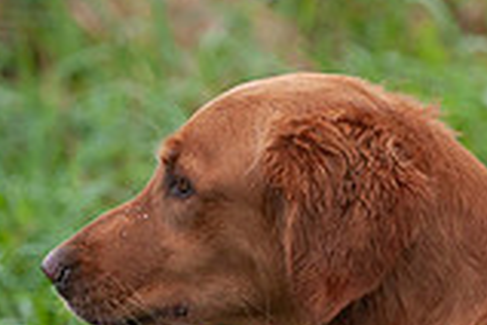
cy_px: 276
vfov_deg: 1.9
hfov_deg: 2.8
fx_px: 9888
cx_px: 279
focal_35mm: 731
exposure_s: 1/640
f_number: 5.6
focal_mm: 200
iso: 800
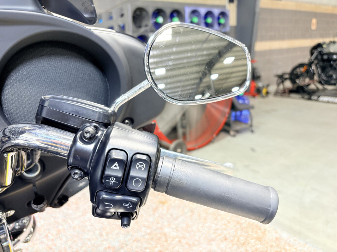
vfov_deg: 53.1
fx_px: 253
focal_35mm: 26
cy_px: 126
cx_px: 168
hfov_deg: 67.3
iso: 80
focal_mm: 5.96
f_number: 1.6
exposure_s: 1/60
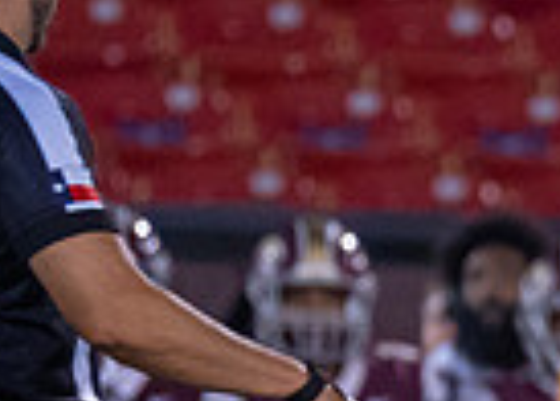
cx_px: 1115
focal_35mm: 1737
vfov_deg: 0.8
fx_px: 27640
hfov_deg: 1.2
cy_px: 464
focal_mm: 200
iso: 1600
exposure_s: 1/1250
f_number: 2.8
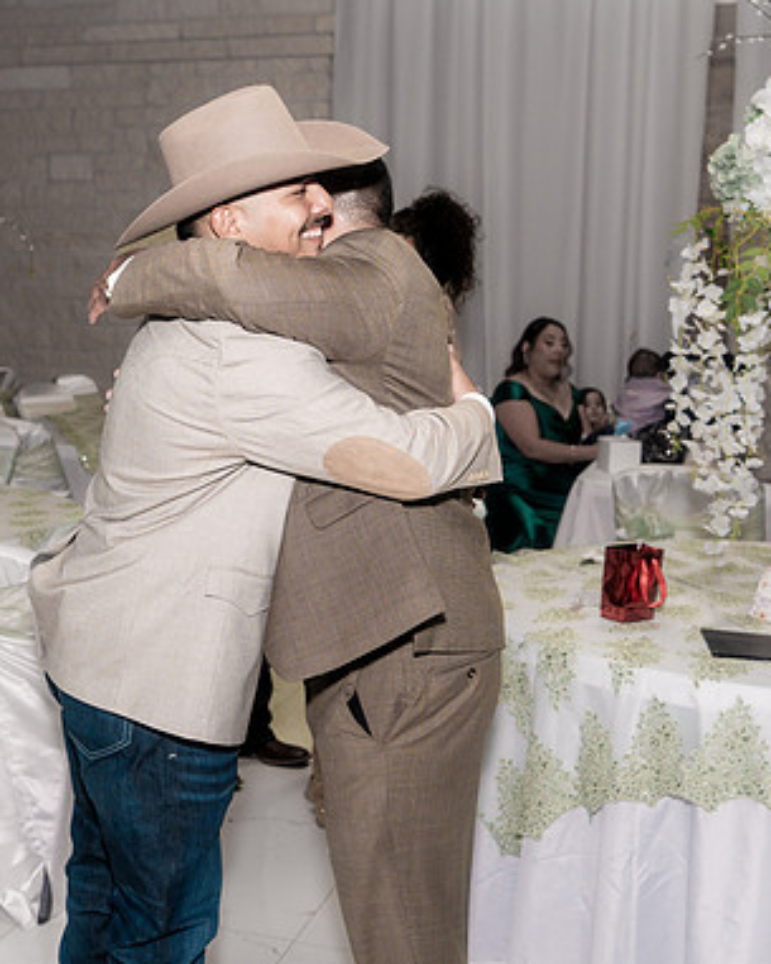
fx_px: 1426
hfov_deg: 30.1
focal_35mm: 50
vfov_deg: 37.3
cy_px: 479
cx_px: 260
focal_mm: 35
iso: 2000
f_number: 4
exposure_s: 1/250
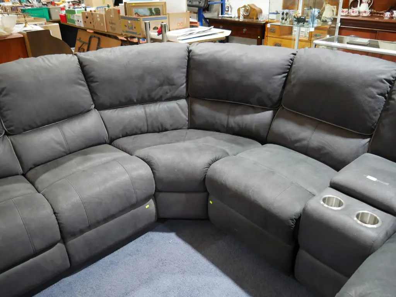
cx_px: 198
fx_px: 320
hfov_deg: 63.4
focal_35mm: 28
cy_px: 148
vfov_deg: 49.8
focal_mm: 14
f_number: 3.5
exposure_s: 1/60
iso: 800
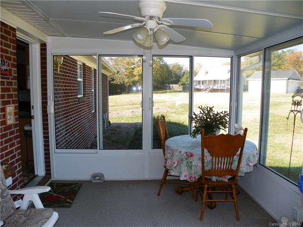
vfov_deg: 53.1
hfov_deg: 67.3
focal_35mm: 26
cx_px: 152
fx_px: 228
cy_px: 114
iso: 64
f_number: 2.8
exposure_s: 1/160
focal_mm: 4.6
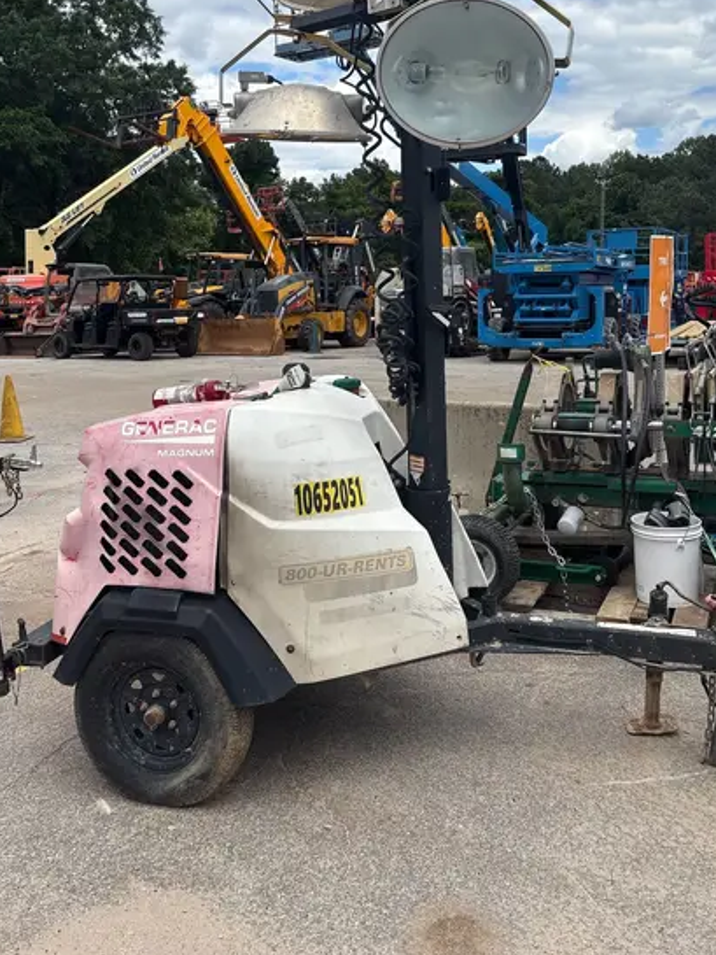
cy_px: 322
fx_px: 965
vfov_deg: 51.7
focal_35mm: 35
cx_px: 354
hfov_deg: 40.7
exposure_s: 1/3623
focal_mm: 5.96
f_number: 1.6
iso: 50
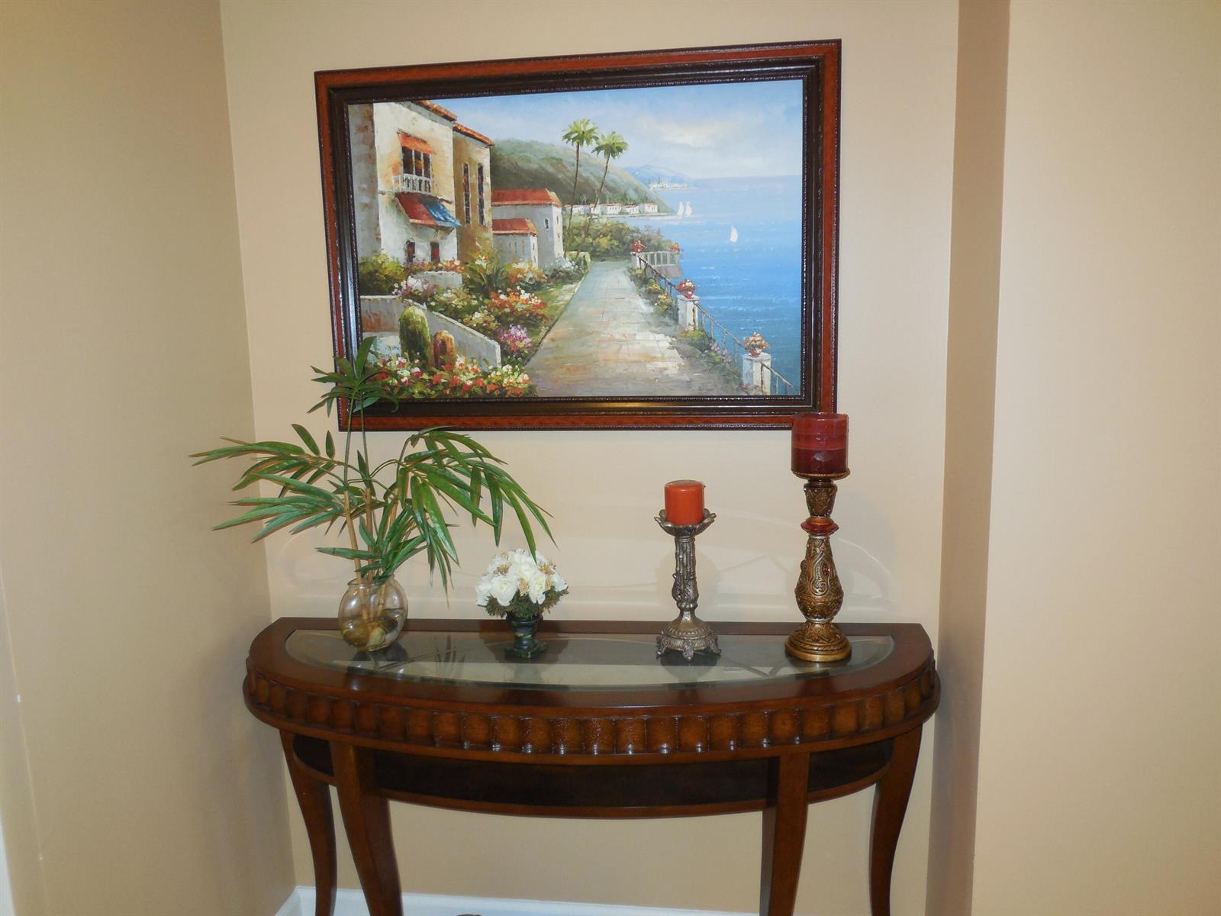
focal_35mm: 25
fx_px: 882
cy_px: 458
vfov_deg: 54.9
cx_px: 610
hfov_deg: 69.4
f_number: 3.1
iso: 200
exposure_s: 1/25
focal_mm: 4.5
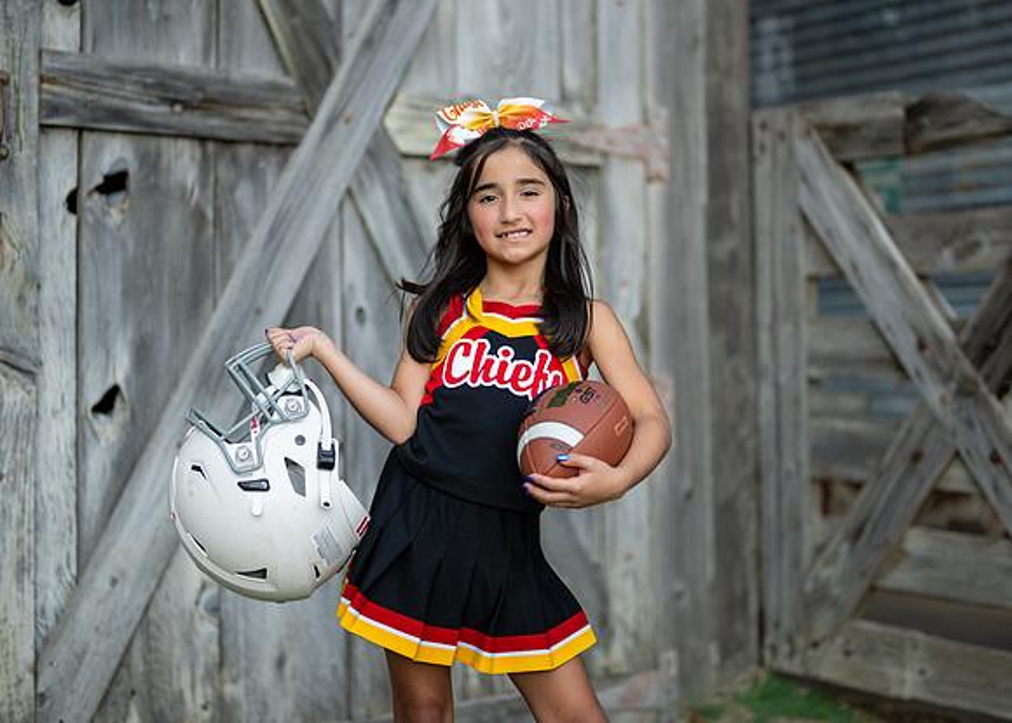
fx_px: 1677
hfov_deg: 33.6
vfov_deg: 24.3
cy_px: 327
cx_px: 485
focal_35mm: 58
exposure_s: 1/2000
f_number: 1.2
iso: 125
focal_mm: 50
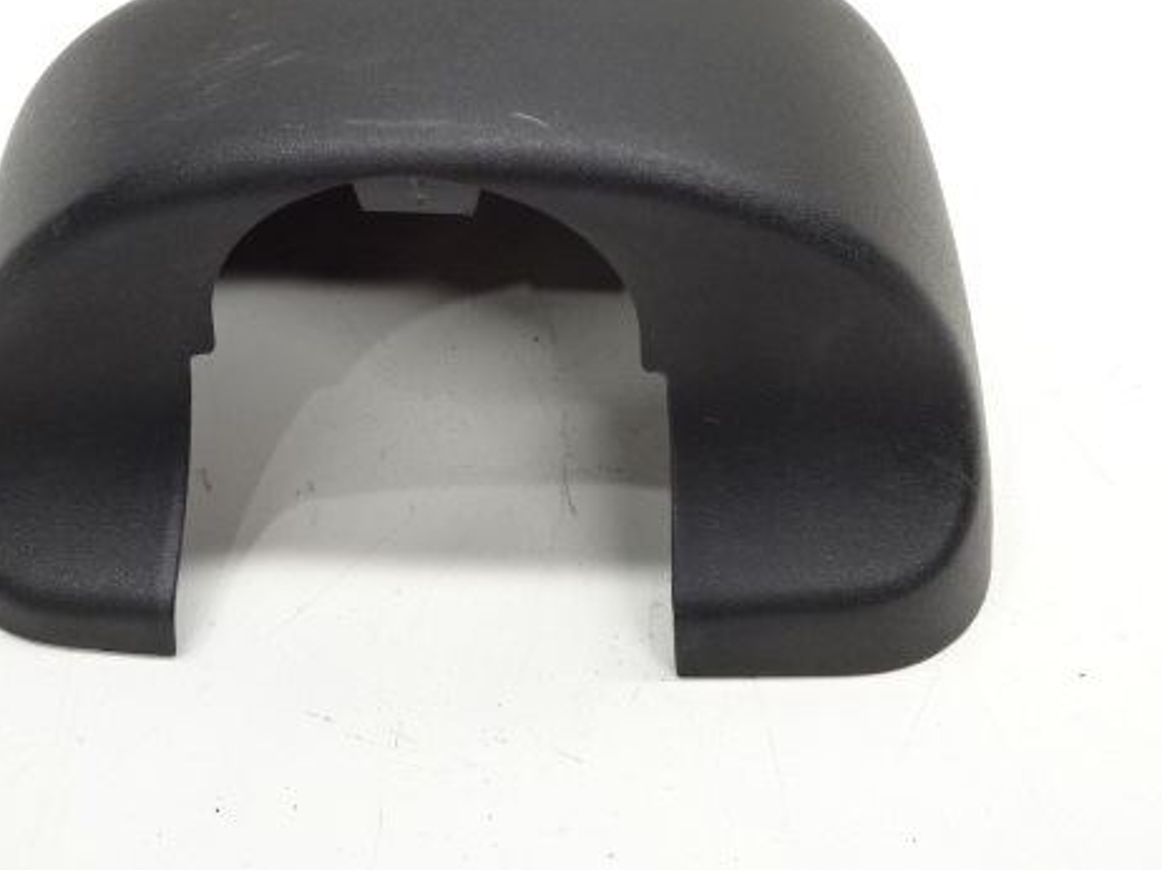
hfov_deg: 31.7
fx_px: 2047
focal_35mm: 61
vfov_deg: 23.9
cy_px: 304
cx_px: 498
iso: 250
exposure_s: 1/50
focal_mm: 7.58
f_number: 4.5
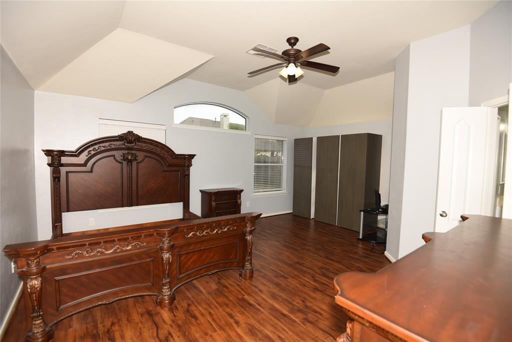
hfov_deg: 96.7
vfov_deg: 73.8
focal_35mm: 16
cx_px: 256
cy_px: 171
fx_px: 228
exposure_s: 1/60
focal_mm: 16
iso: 100
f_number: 4
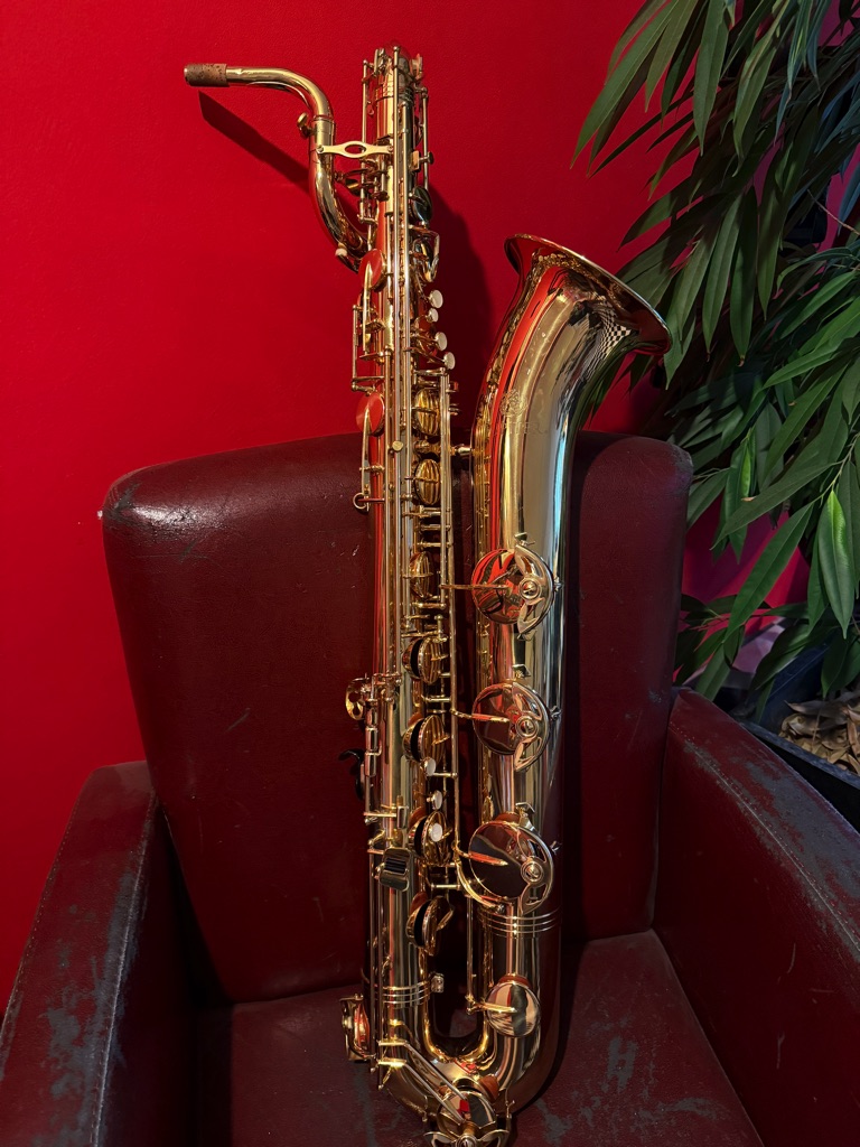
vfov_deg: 71.6
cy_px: 574
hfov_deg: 56.8
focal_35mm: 24
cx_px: 430
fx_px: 795
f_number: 1.78
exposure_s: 1/25
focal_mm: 6.76
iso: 800
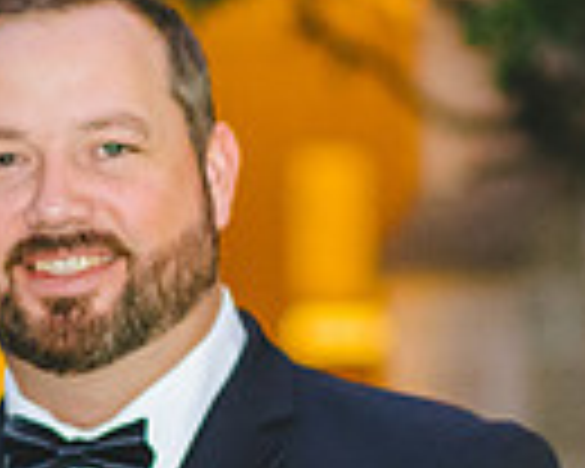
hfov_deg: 4.3
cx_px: -97
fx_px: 7843
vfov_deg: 3.4
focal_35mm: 453
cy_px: 791
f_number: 2.2
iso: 2500
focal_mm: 85
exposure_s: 1/100
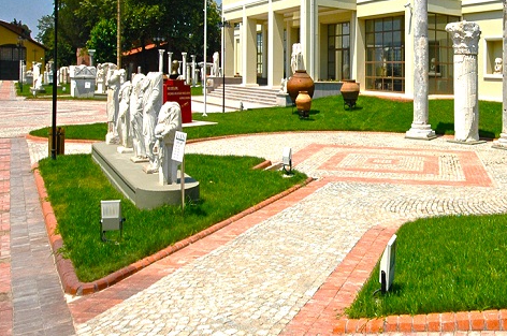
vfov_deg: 42.8
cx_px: 414
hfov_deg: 59.7
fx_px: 394
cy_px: 40
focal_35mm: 28
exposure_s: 1/500
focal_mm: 10
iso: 200
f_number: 11
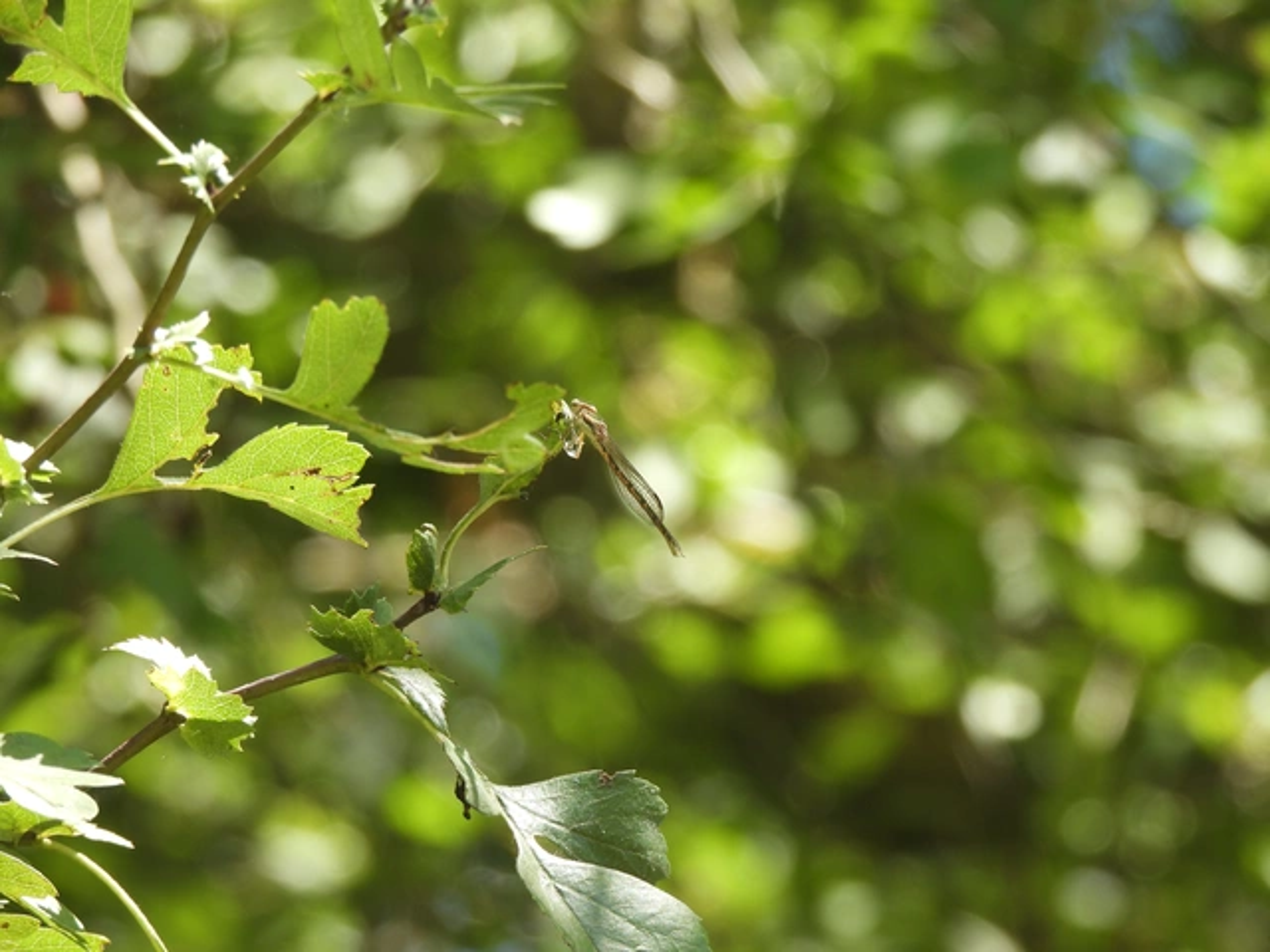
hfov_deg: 4.4
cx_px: 635
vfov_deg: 3.3
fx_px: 16510
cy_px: 476
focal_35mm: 450
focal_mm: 80.3
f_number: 5
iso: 100
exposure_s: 1/100
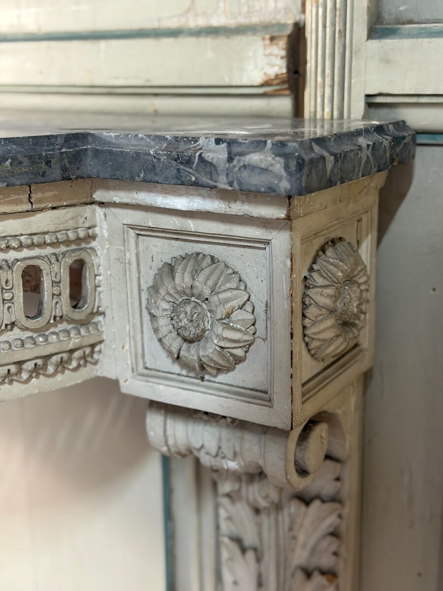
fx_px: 819
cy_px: 296
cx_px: 222
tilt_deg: -15.4
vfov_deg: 39.7
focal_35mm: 48
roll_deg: +1.5
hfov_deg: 30.3
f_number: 1.78
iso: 320
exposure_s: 1/33
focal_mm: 6.76
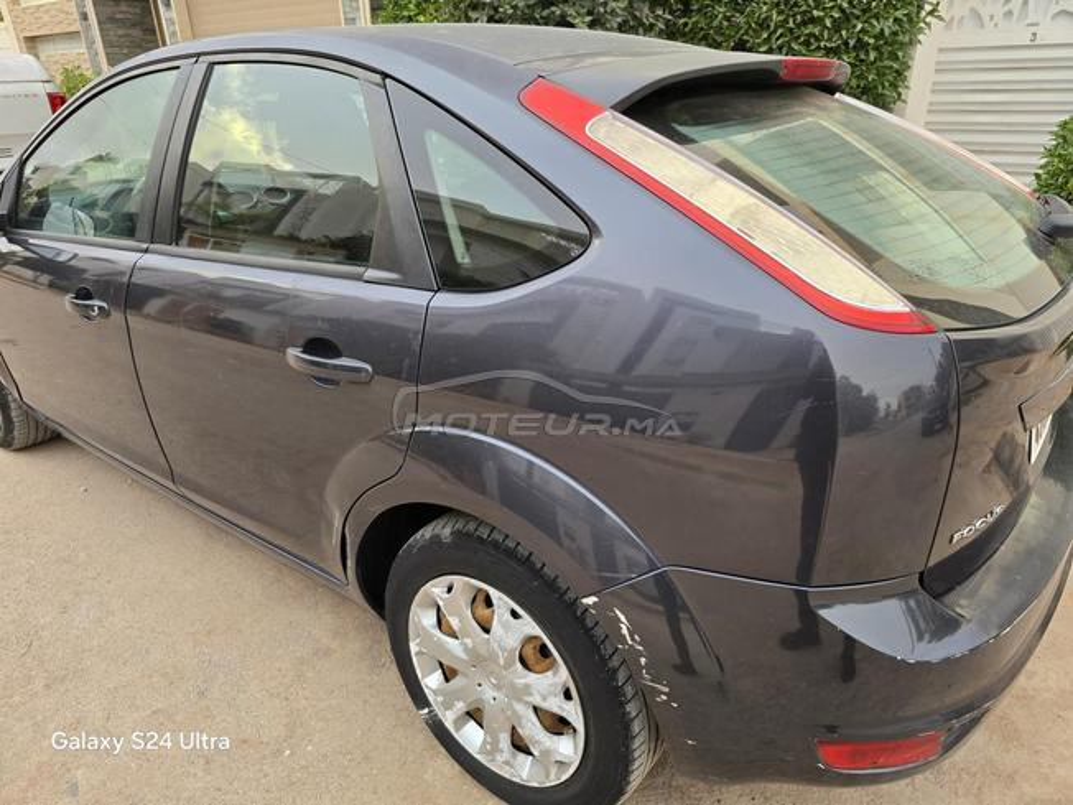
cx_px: 536
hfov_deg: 73.9
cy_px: 402
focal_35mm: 23
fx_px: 713
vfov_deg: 58.9
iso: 80
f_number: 1.7
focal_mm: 6.3
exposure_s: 1/120
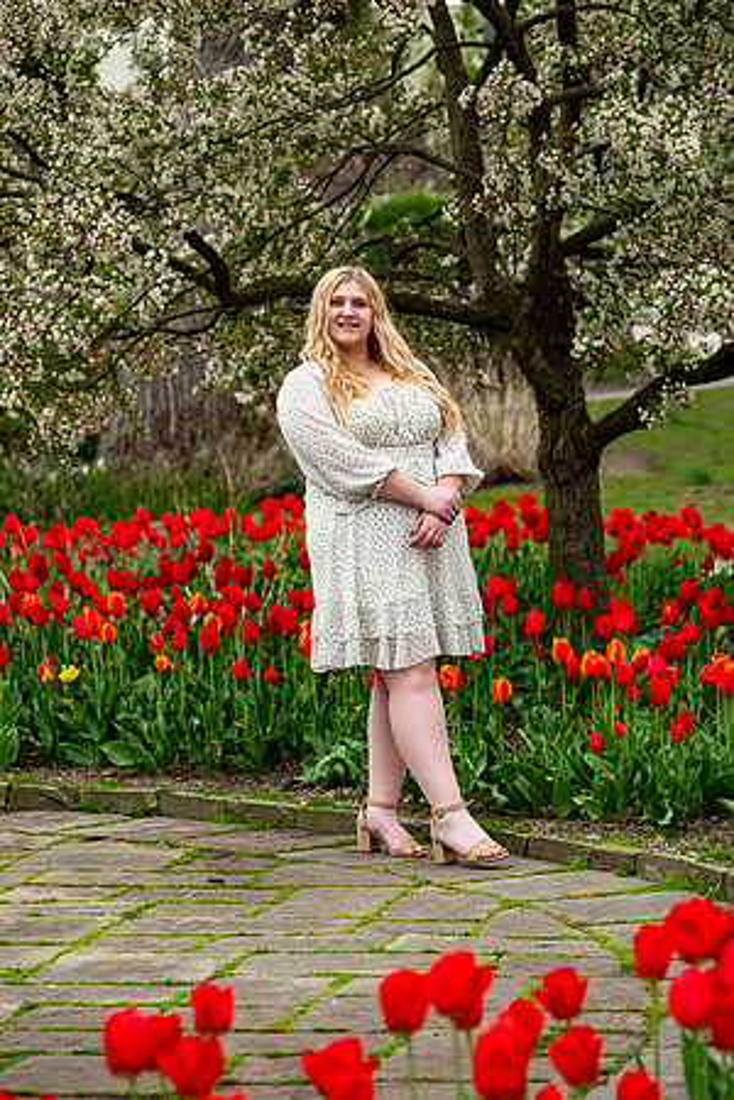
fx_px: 4495
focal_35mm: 147
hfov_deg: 9.3
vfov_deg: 14.0
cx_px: 367
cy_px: 550
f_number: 4
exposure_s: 1/400
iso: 250
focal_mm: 98.2
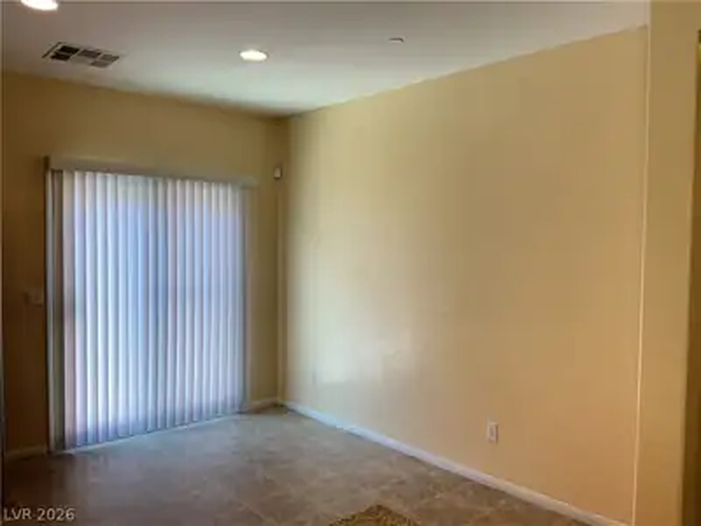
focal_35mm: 29
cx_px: 350
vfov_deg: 48.2
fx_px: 587
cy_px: 263
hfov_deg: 61.7
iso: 80
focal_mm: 3
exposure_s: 1/60
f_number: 1.8
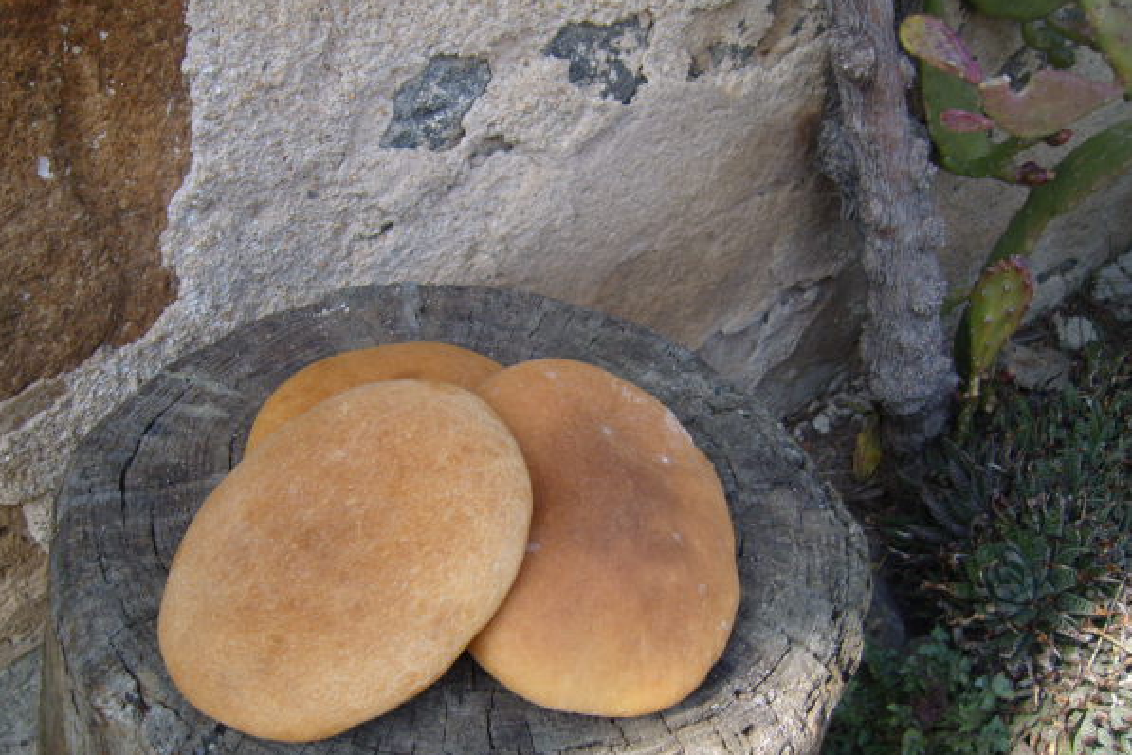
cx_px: 531
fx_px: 1226
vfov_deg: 34.1
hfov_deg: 49.5
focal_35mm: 39
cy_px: 448
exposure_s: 1/90
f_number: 7.1
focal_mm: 7.4
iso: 80
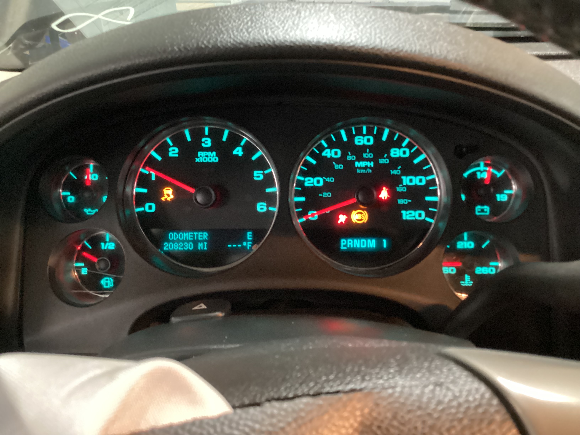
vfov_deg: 45.4
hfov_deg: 58.4
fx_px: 519
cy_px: 218
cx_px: 290
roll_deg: -0.7
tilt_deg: -28.7
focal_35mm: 31
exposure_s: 1/17
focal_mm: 3.3
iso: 800
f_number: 2.4
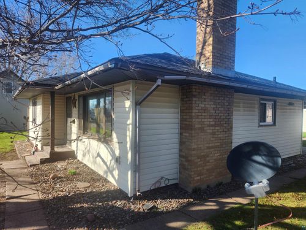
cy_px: 115
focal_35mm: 23
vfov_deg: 58.9
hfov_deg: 73.9
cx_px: 153
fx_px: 203
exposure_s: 1/614
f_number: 1.8
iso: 20
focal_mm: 5.4
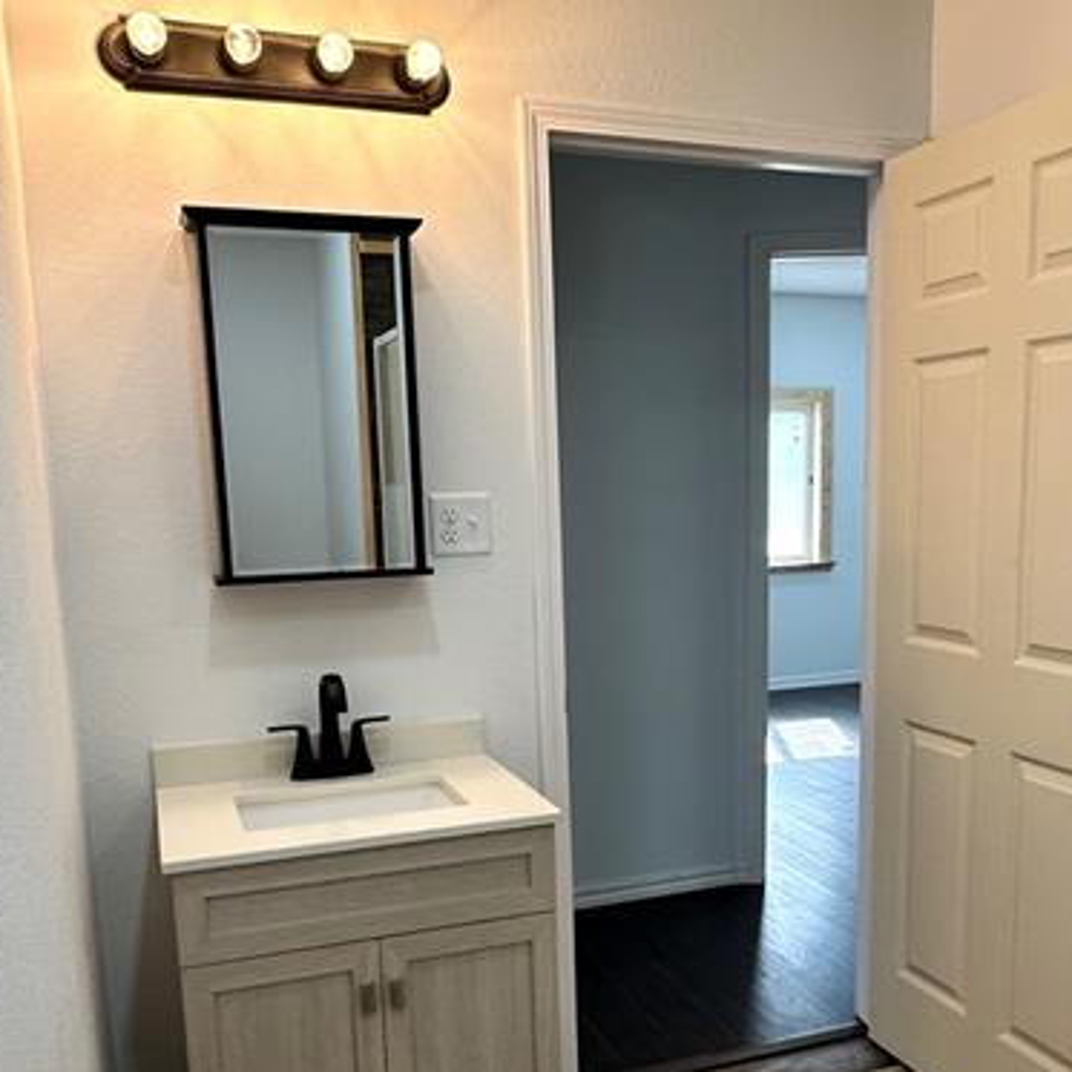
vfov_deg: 47.9
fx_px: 1191
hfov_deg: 48.3
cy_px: 690
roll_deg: +1.7
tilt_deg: -9.5
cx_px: 601
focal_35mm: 34
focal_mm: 2.22
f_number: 2.2
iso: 100
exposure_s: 1/120
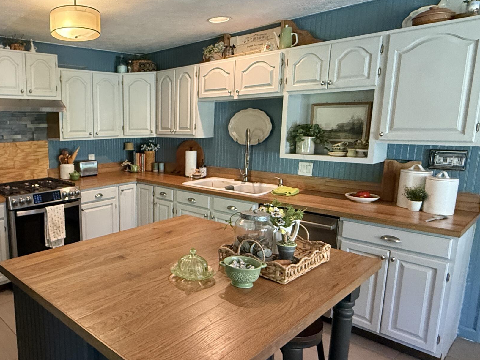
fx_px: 361
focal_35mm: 26
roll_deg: +0.7
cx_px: 110
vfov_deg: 53.1
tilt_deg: -9.6
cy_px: 184
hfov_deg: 62.7
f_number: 2.2
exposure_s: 1/60
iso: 500
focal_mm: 2.22
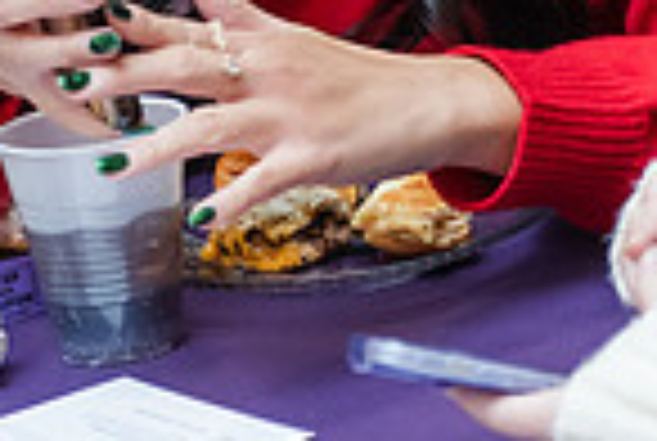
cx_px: 274
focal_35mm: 246
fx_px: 4499
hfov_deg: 8.4
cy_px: -155
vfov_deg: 5.6
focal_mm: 62
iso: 2000
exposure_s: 1/200
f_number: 3.2
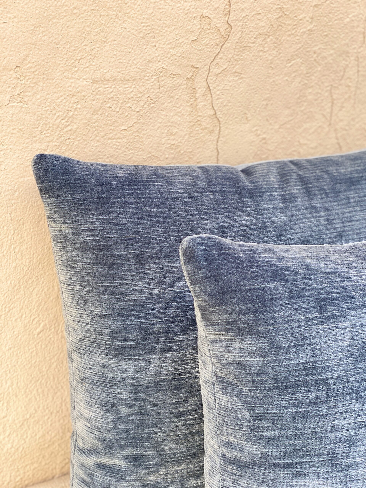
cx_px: 183
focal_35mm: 52
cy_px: 244
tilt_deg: -24.9
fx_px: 733
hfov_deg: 28.0
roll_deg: -7.3
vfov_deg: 36.8
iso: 20
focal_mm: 6
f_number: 2
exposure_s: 1/132
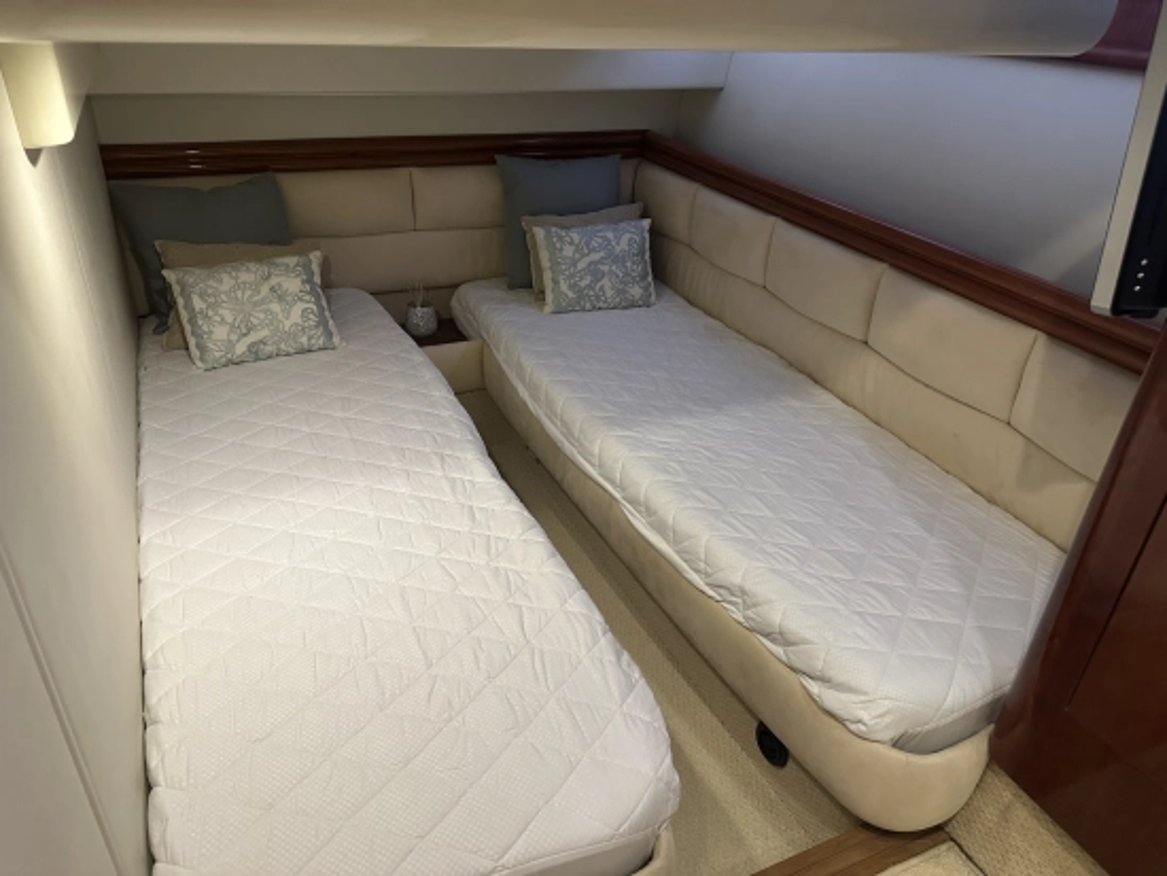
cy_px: 438
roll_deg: -4.1
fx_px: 809
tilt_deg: -28.8
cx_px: 584
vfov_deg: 56.9
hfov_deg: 71.6
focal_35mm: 24
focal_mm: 6.86
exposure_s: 1/60
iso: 640
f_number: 1.78
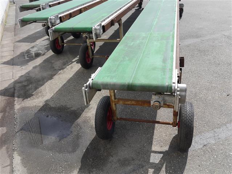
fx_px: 215
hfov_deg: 56.8
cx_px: 116
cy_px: 87
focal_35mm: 32
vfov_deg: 44.2
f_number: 7.1
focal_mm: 16
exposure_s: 1/400
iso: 160
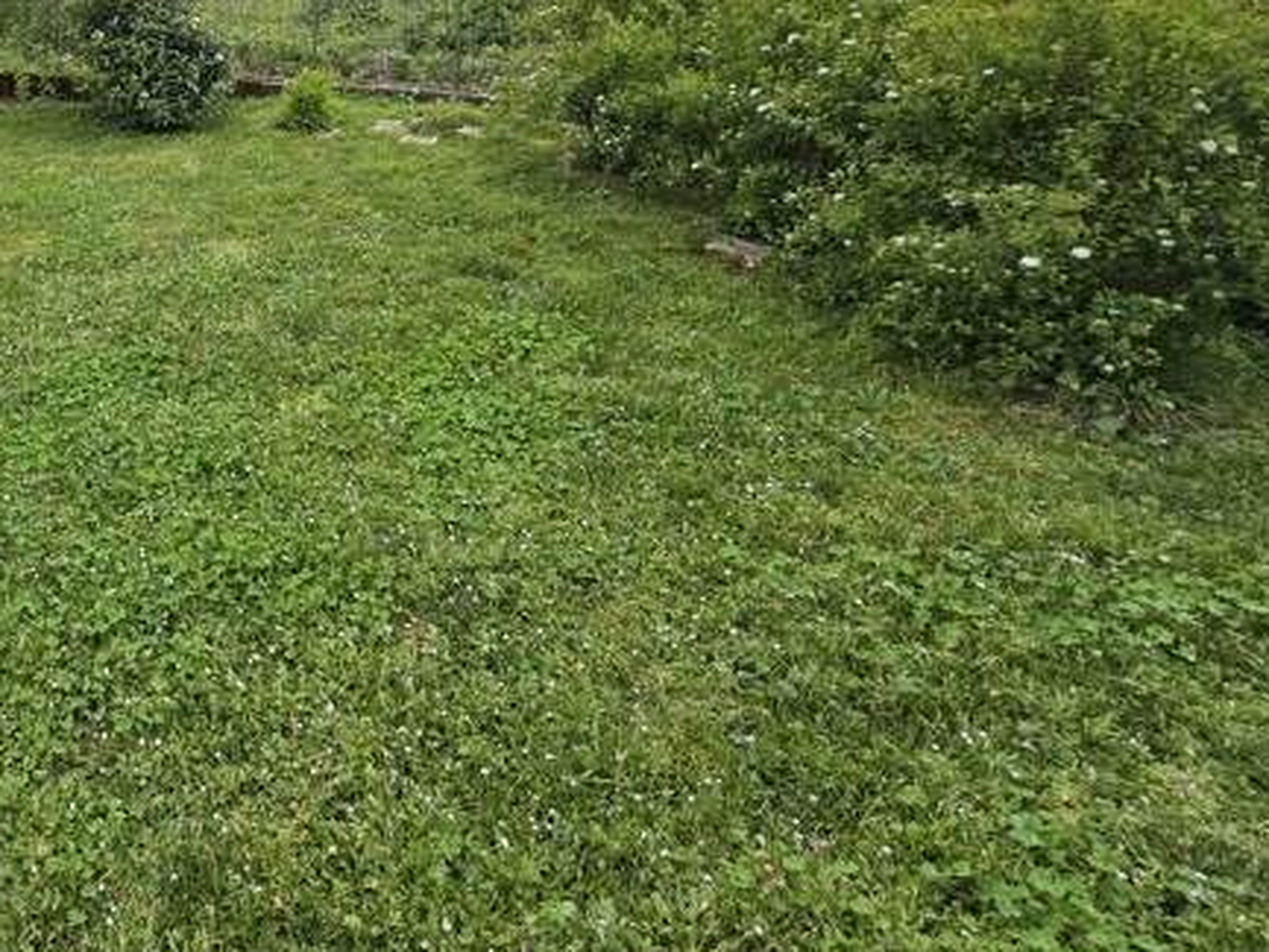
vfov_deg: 54.8
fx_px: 880
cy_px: 269
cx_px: 111
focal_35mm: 24
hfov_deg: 60.0
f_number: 2.2
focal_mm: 2.2
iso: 50
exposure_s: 1/895
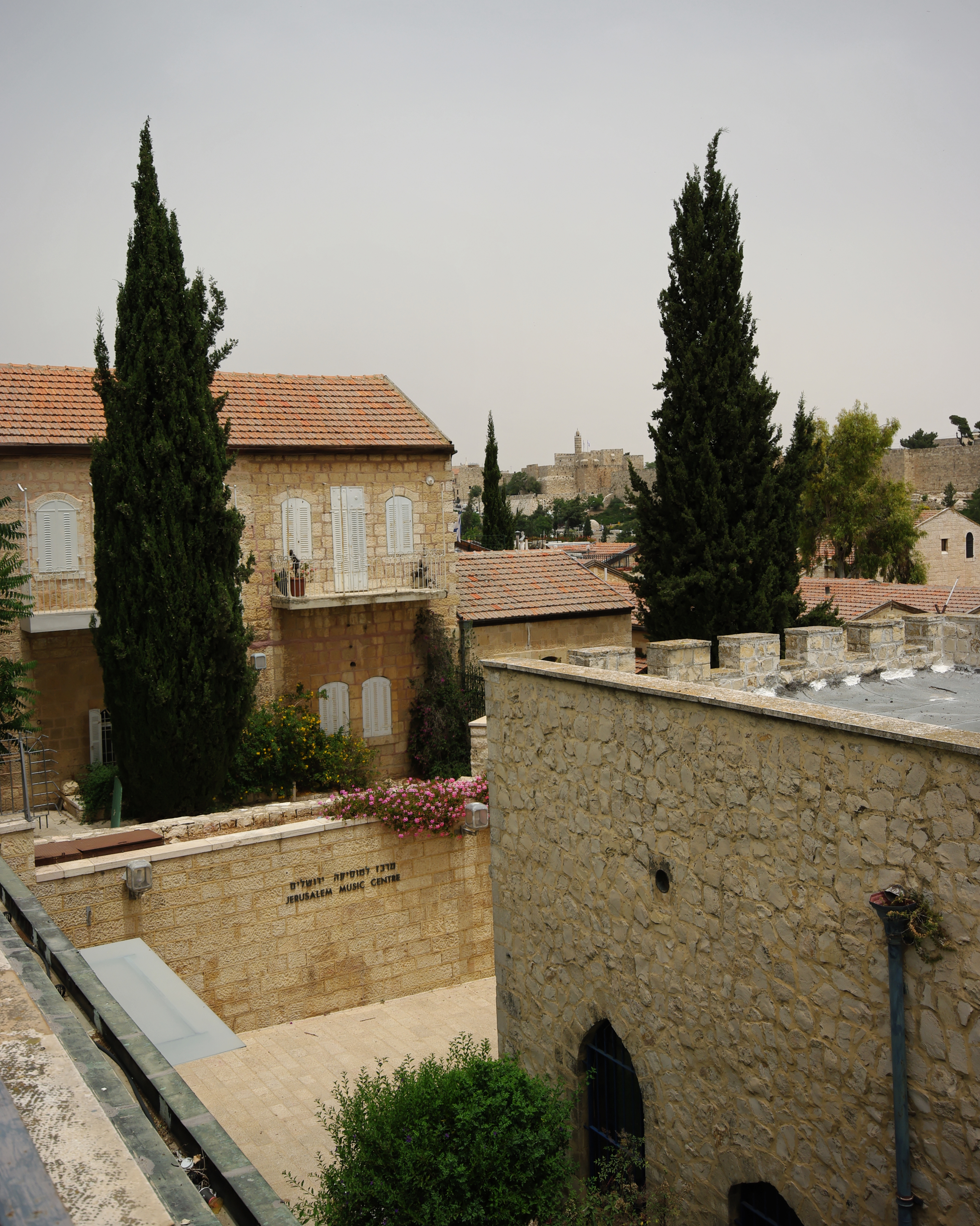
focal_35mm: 34
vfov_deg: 52.8
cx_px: 491
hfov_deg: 43.4
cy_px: 579
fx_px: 1233
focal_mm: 20
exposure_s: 1/250
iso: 100
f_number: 9.5
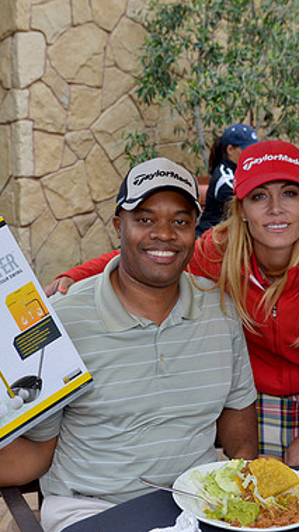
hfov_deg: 18.6
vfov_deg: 32.5
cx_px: 153
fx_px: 914
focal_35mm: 65
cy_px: 264
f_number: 4
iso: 250
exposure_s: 1/80
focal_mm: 27
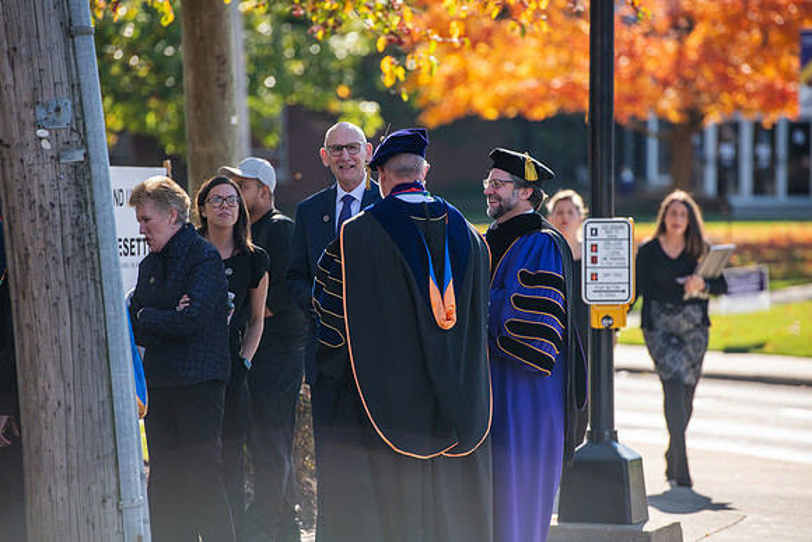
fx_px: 4512
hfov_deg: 10.3
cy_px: 271
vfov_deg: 6.9
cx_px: 406
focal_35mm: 200
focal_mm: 200
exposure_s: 1/500
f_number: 4
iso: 160
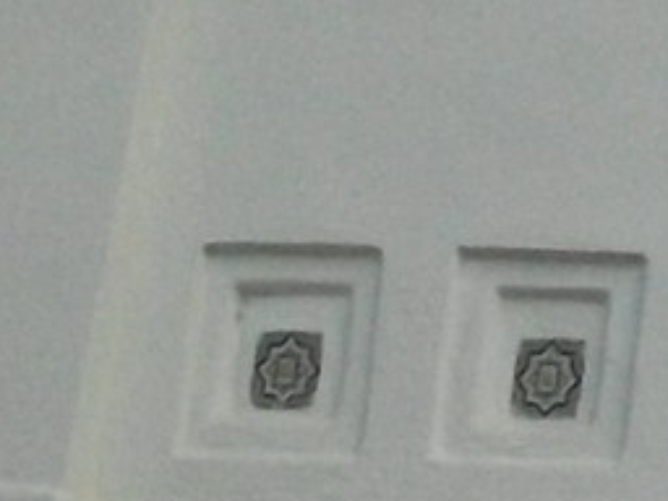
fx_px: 4110
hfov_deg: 8.3
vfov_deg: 6.8
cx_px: 1797
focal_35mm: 213
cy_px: -395
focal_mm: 6.3
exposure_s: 1/500
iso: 400
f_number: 8.4
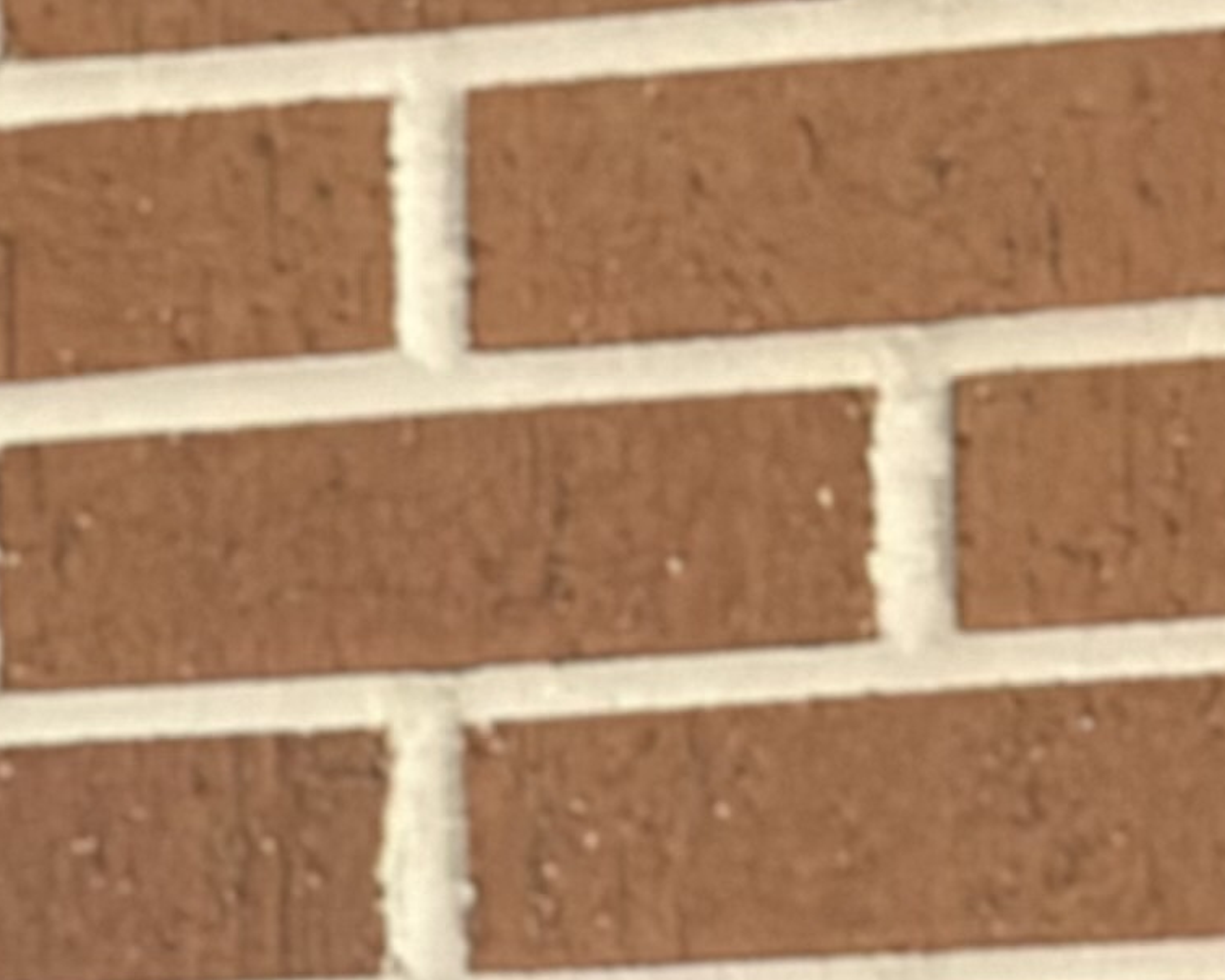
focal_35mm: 250
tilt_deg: -2.7
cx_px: -1149
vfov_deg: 6.0
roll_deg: +0.9
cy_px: 1983
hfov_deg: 7.5
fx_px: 9065
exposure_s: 1/24
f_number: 1.78
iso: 1000
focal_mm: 6.86
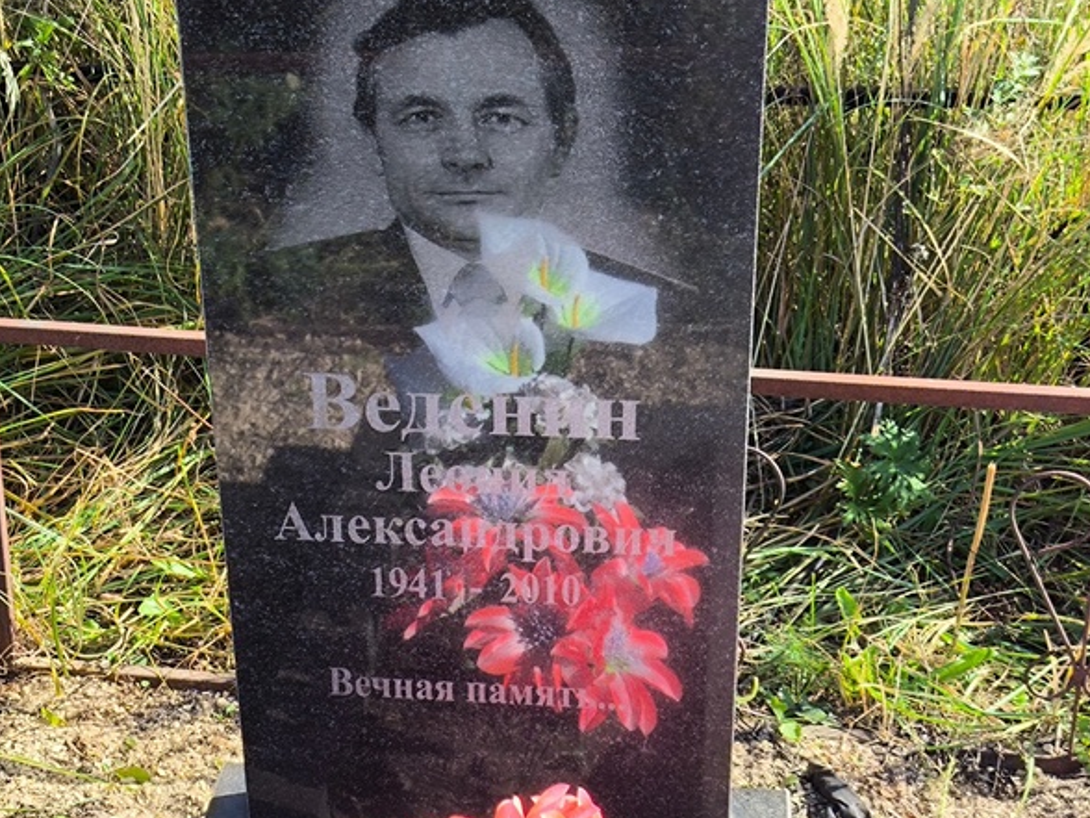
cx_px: 366
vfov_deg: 21.5
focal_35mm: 68
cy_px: 534
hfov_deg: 28.4
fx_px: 2141
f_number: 1.7
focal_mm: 4.71
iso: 50
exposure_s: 1/590
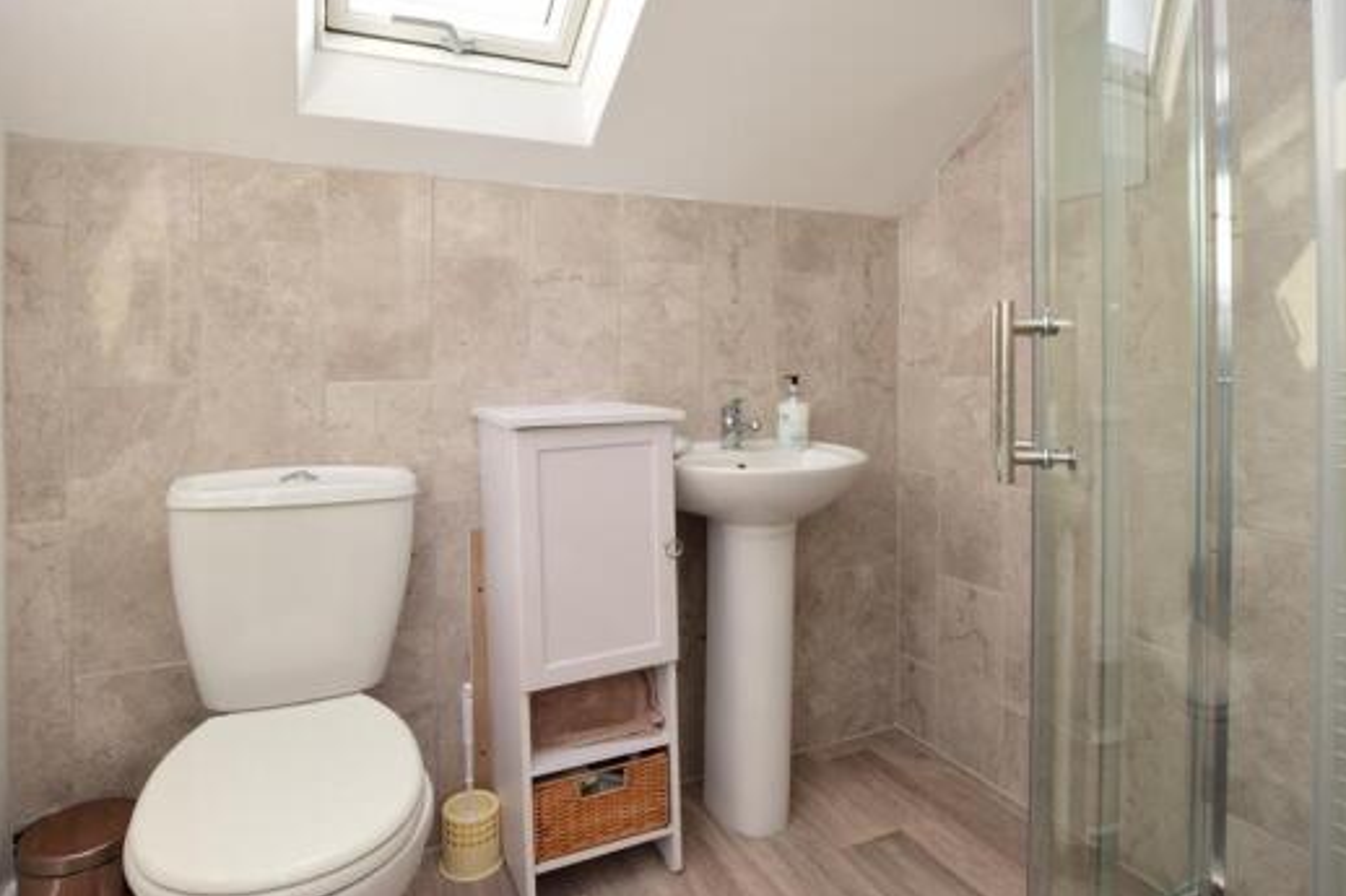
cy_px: 352
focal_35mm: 19
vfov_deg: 63.8
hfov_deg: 86.9
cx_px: 665
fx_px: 710
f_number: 14
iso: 400
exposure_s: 1/25
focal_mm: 10
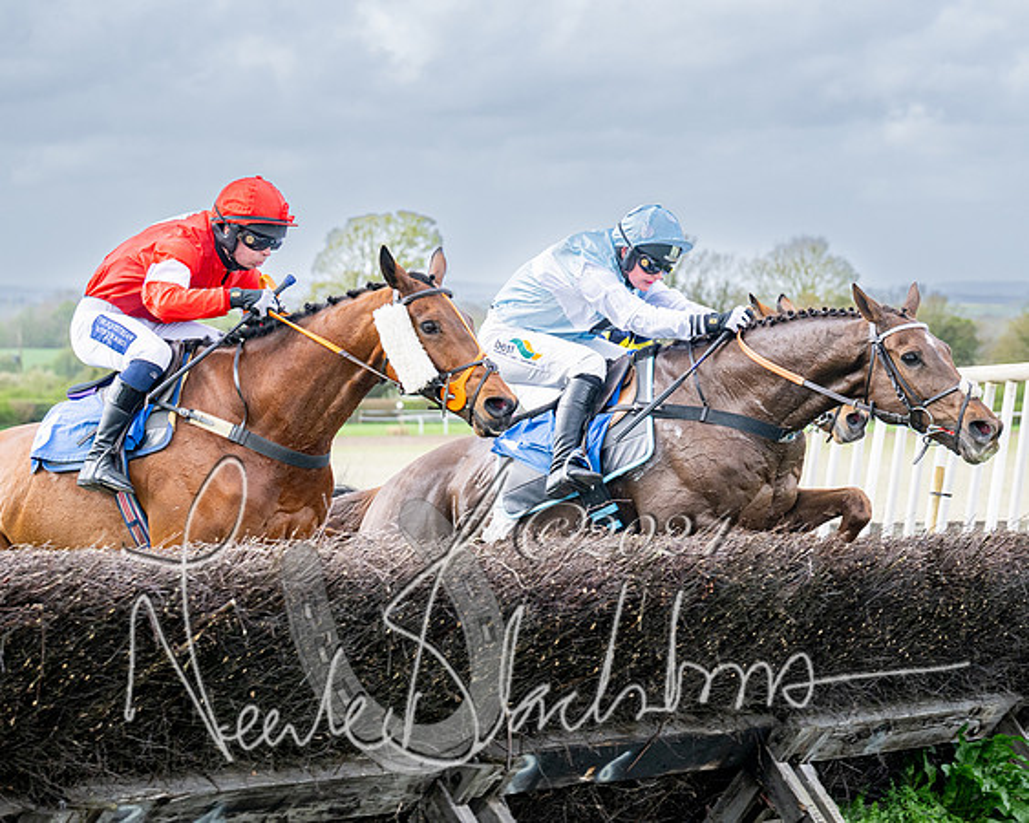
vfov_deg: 13.0
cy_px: 412
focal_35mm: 118
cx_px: 584
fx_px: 3602
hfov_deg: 16.3
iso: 400
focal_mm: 70
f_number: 4
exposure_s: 1/1250
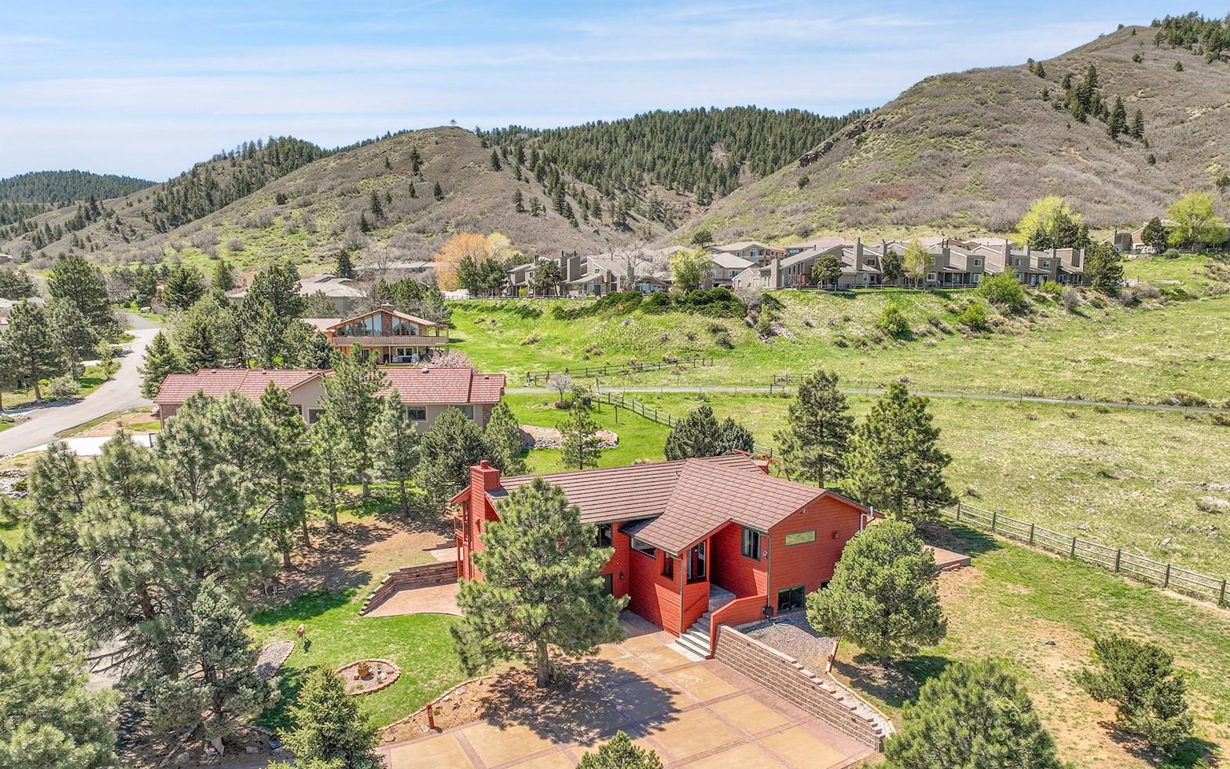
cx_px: 609
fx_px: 872
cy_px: 451
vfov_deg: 47.4
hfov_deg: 70.4
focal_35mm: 26
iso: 110
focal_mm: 12.29
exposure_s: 1/80
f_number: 2.8
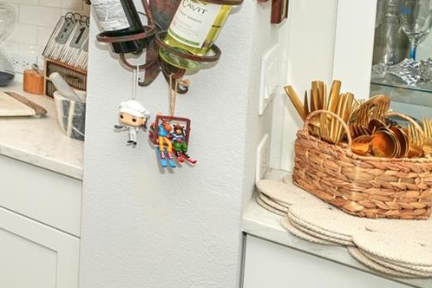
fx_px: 540
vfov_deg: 27.1
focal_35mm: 45
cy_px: -37
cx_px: -239
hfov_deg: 27.3
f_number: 4
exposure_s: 1/200
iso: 400
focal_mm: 14
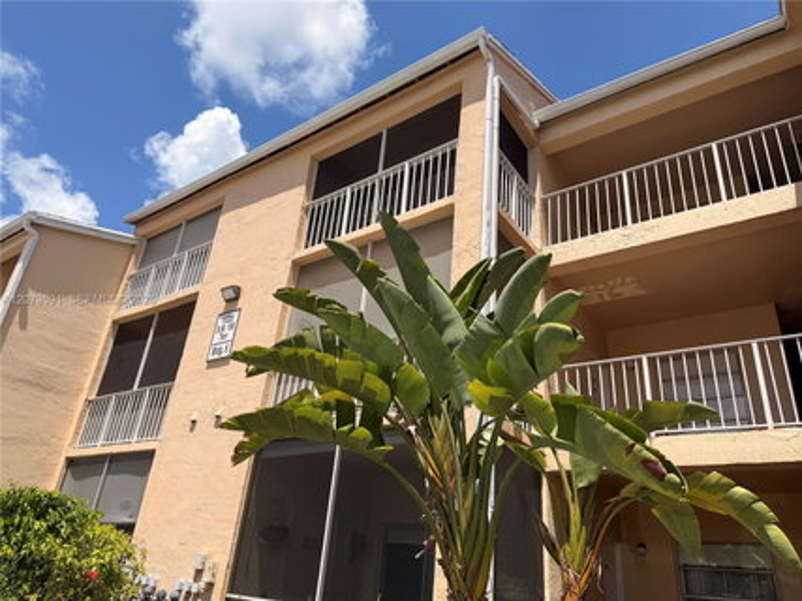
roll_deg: -6.1
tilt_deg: +26.7
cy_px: 300
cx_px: 401
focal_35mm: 24
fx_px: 556
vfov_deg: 56.8
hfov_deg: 71.6
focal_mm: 6.76
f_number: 1.78
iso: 80
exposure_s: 1/5714
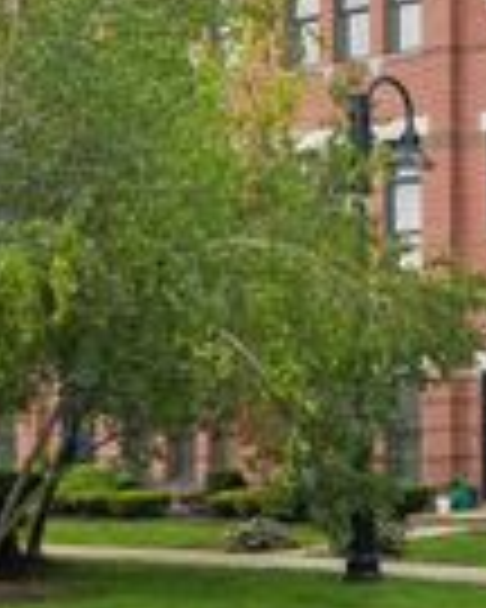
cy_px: -2
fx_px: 1313
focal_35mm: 73
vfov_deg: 24.8
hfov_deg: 18.5
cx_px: 738
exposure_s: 1/50
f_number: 8
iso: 400
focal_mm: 14
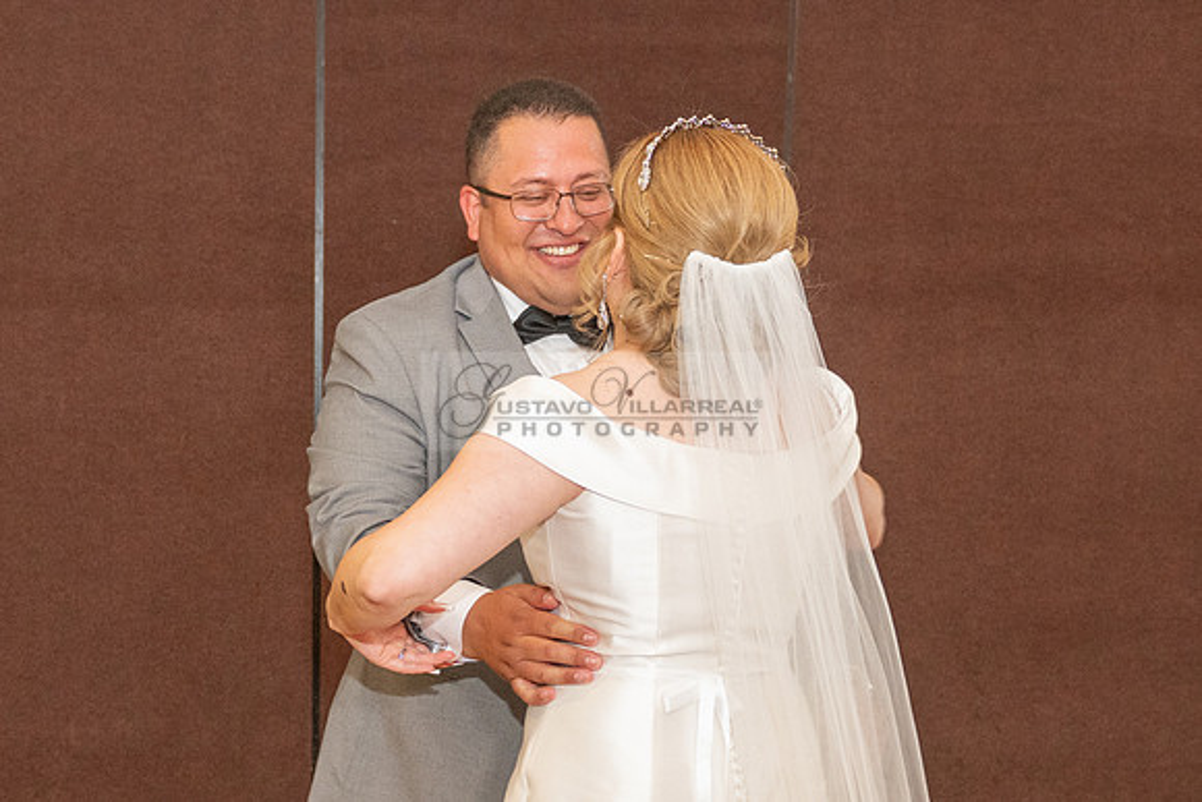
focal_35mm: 67
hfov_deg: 29.8
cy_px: 718
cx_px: 374
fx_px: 2240
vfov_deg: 19.9
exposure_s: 1/125
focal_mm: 24
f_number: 3.5
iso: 800
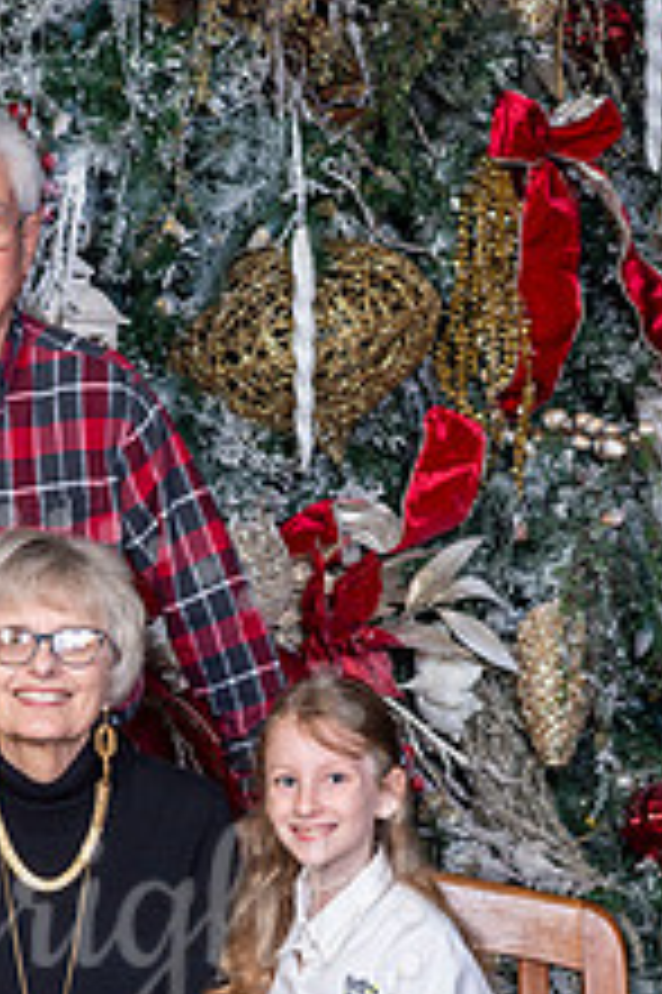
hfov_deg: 7.9
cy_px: 922
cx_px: 2
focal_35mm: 173
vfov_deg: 11.8
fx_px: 4779
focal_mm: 85
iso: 400
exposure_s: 1/125
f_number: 8
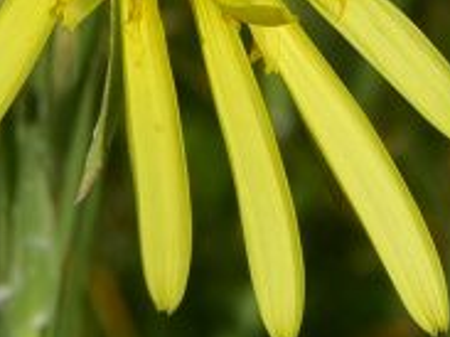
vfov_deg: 4.3
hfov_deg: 5.8
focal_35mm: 342
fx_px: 4443
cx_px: 275
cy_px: -198
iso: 160
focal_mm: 50
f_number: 20
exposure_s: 1/125
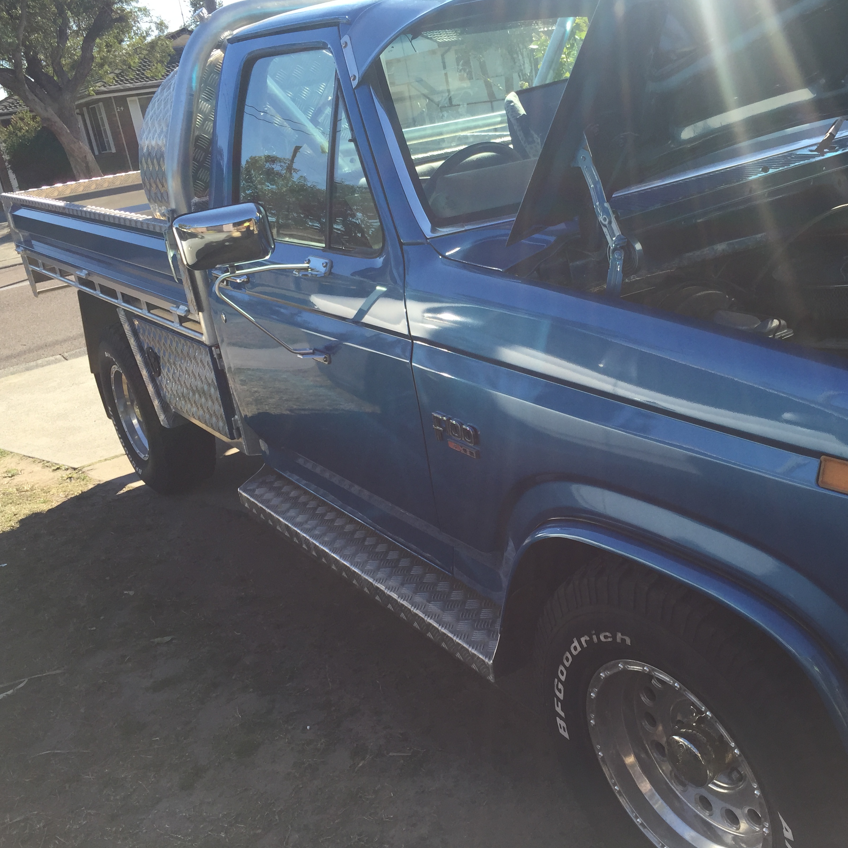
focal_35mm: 35
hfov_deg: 46.8
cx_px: 526
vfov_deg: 47.2
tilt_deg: -18.2
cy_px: 418
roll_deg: +9.4
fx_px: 970
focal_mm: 4.15
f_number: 2.2
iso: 32
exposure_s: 1/719
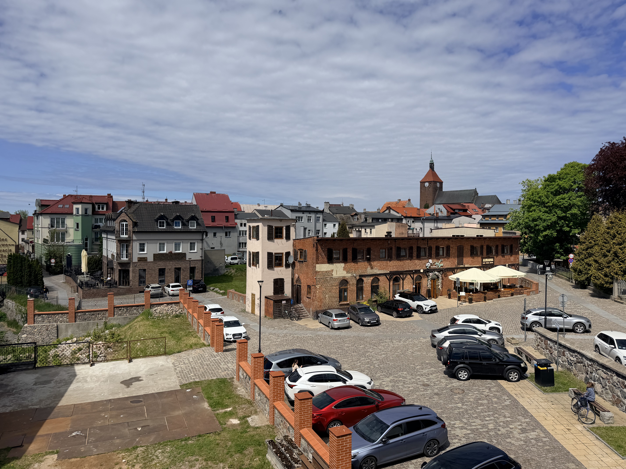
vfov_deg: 56.8
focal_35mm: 24
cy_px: 234
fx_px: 434
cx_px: 313
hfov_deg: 71.6
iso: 80
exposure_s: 1/9091
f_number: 1.78
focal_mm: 6.76
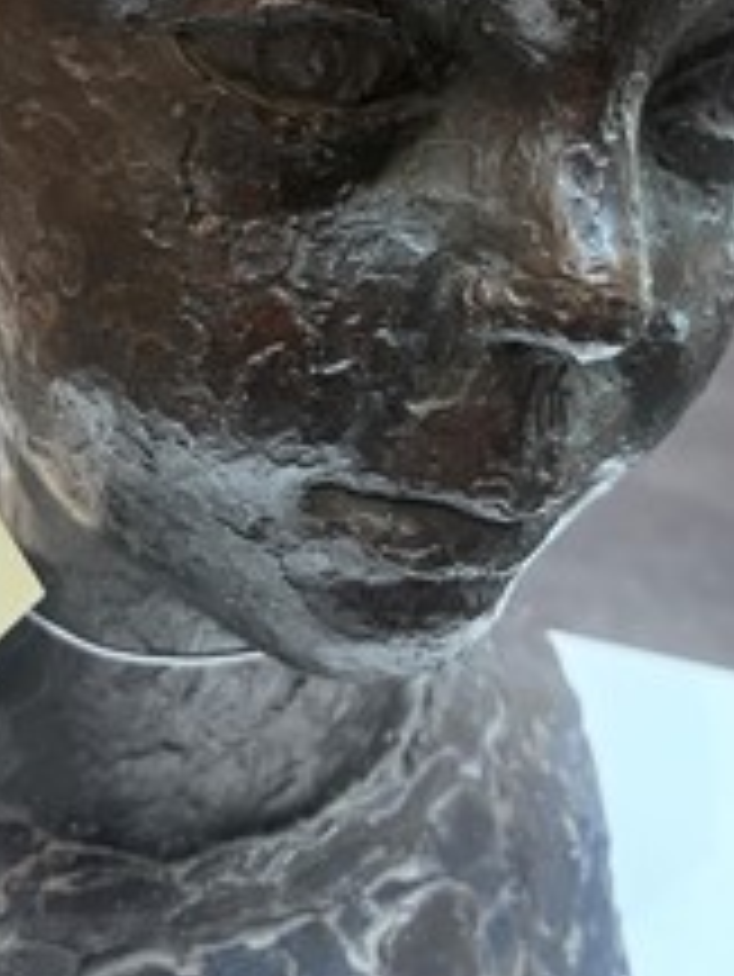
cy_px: 220
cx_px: 284
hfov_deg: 30.2
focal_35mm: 48
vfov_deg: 38.4
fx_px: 1356
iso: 200
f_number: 1.6
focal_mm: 5.1
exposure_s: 1/50
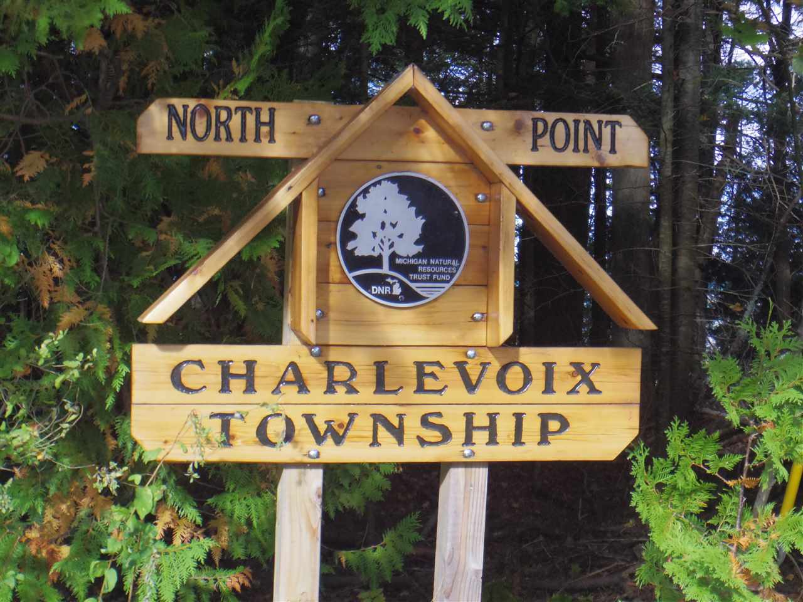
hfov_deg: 28.2
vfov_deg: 21.3
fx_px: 1601
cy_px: 301
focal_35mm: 69
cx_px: 402
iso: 800
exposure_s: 1/160
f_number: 5
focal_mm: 15
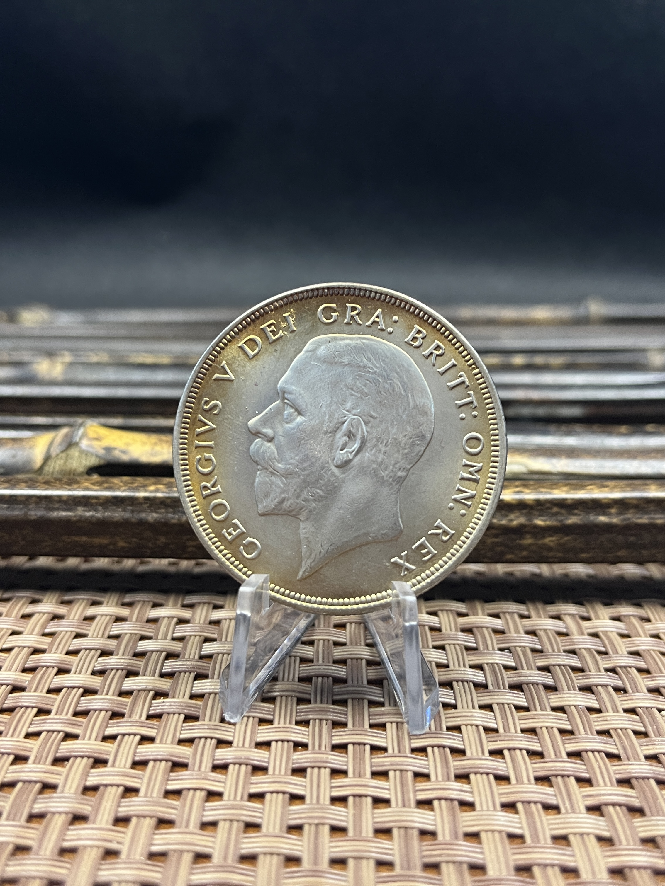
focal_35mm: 26
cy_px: 443
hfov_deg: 53.1
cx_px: 332
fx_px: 666
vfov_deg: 67.3
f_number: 1.6
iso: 125
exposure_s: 1/79
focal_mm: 5.1
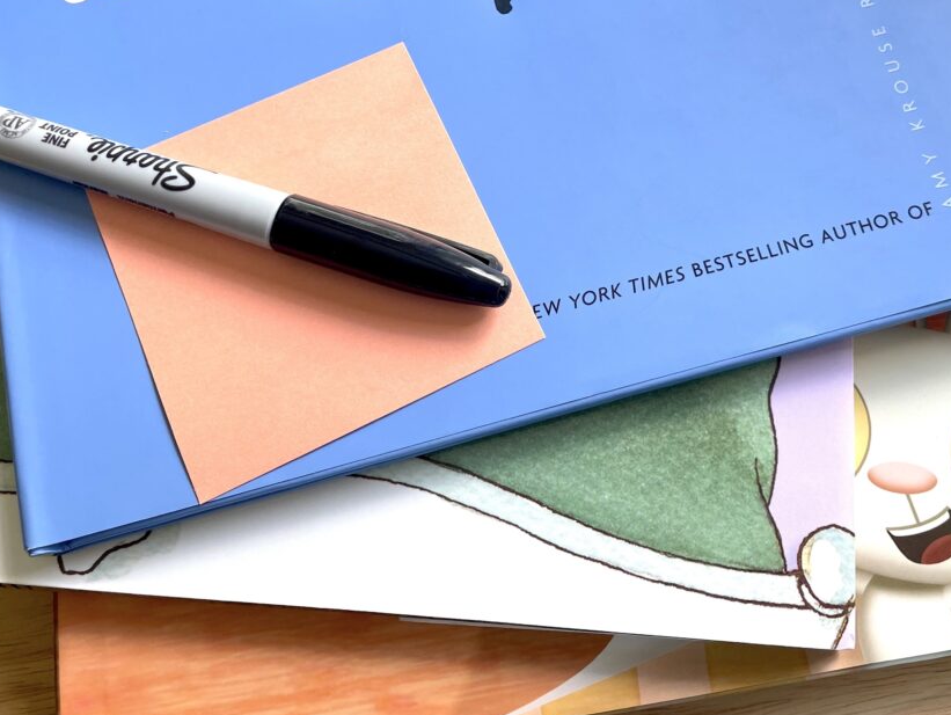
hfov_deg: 48.8
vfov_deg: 37.0
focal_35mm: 38
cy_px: 198
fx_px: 1045
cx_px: 547
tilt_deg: -72.1
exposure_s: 1/121
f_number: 1.6
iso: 64
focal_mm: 4.2
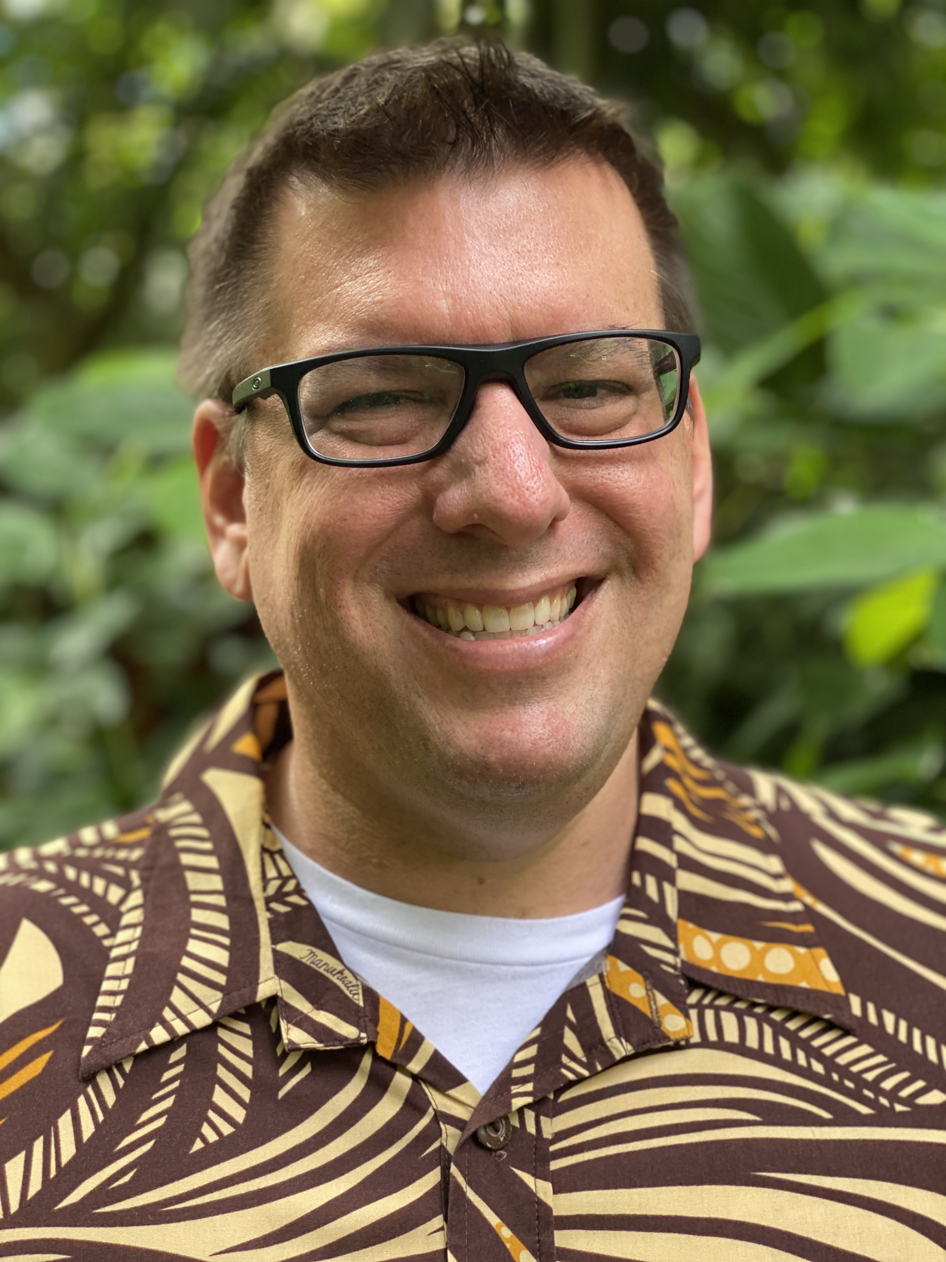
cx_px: 473
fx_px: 1895
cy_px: 631
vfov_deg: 36.8
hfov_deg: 28.0
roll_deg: -2.2
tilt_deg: -4.3
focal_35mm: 52
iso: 80
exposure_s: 1/122
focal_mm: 6
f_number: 2
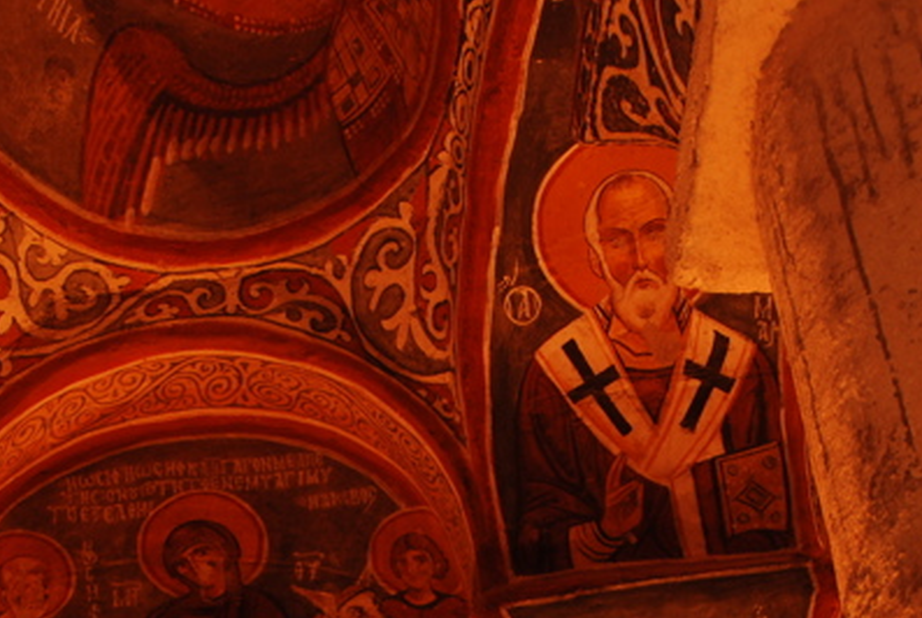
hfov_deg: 23.9
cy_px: 752
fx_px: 2180
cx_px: 507
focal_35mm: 85
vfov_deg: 15.5
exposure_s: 1
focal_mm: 22
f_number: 3.8
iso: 200
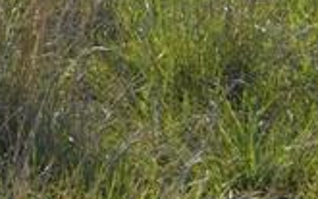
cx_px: -641
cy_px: -413
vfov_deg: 5.0
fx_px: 2131
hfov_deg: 7.5
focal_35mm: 246
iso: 200
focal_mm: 26
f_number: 10
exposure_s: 1/400
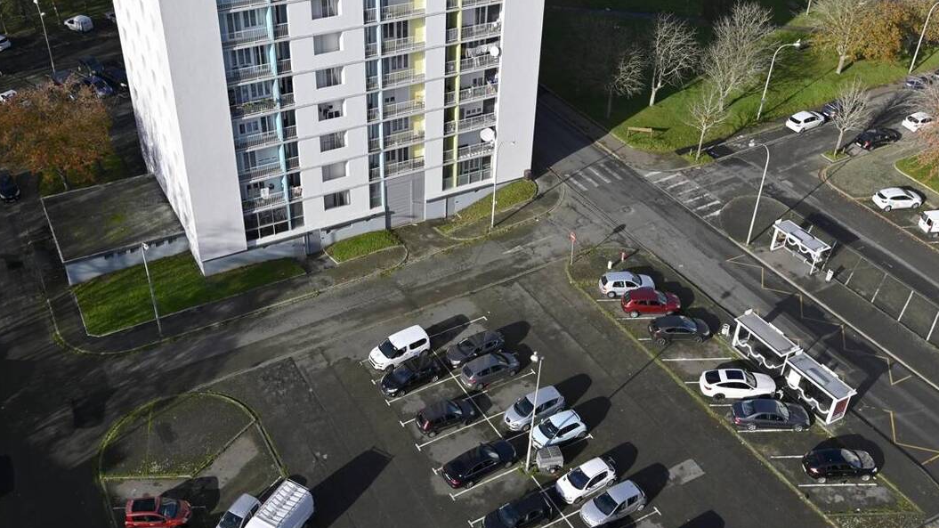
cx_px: 439
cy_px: 272
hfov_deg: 56.6
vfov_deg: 33.7
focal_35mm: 35
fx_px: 871
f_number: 9
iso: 80
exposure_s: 1/320
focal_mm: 28
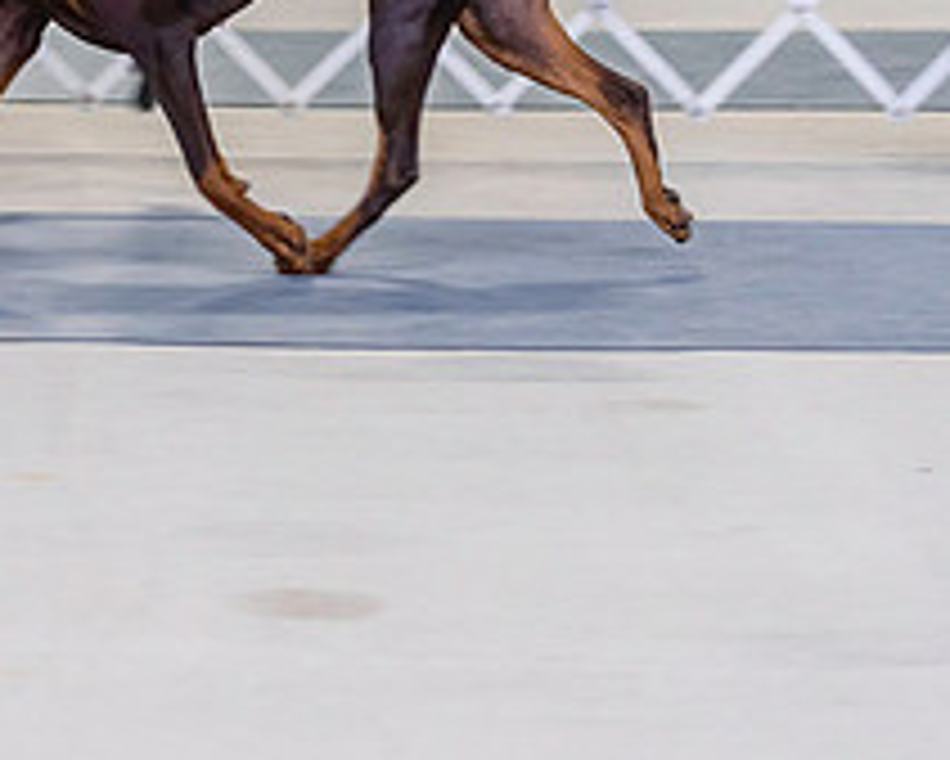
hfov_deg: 5.8
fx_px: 9367
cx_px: -34
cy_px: -153
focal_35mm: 333
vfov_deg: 4.6
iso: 1600
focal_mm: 111
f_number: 2.8
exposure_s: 1/160
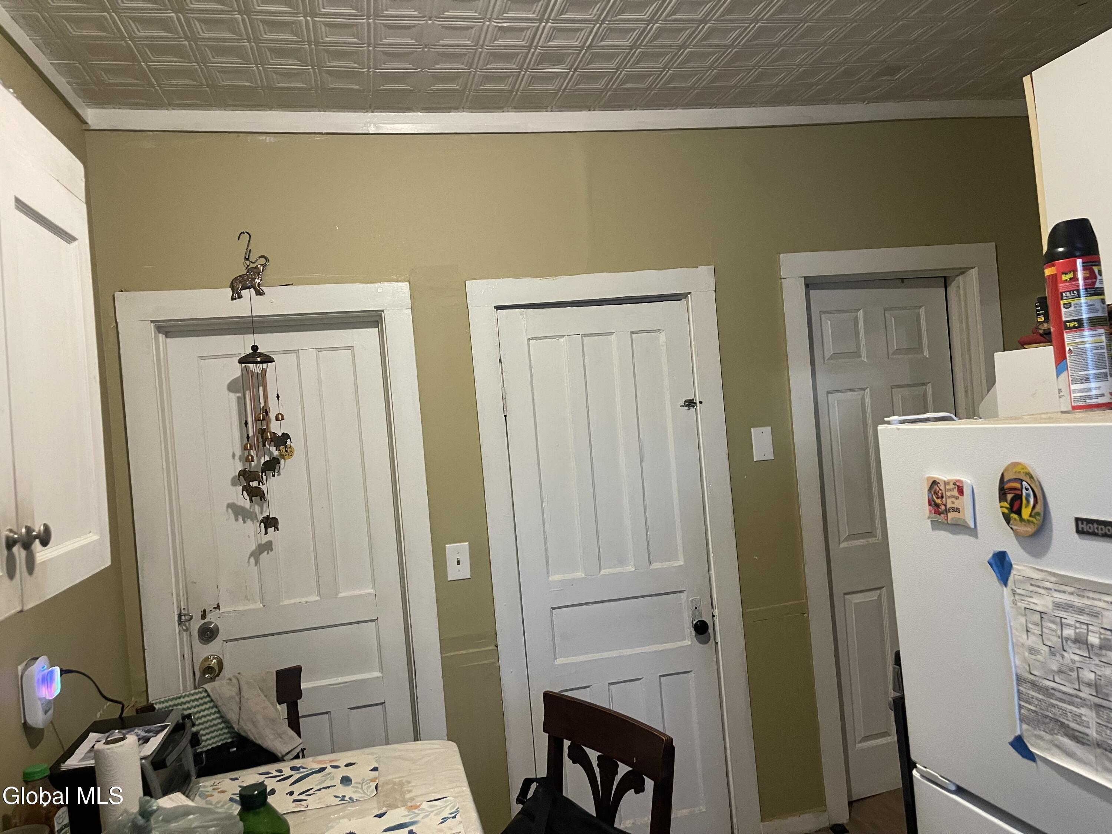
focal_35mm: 25
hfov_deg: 69.4
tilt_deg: -2.6
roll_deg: +5.9
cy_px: 417
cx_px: 556
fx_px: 803
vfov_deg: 54.9
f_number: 1.6
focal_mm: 5.1
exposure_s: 1/60
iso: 320
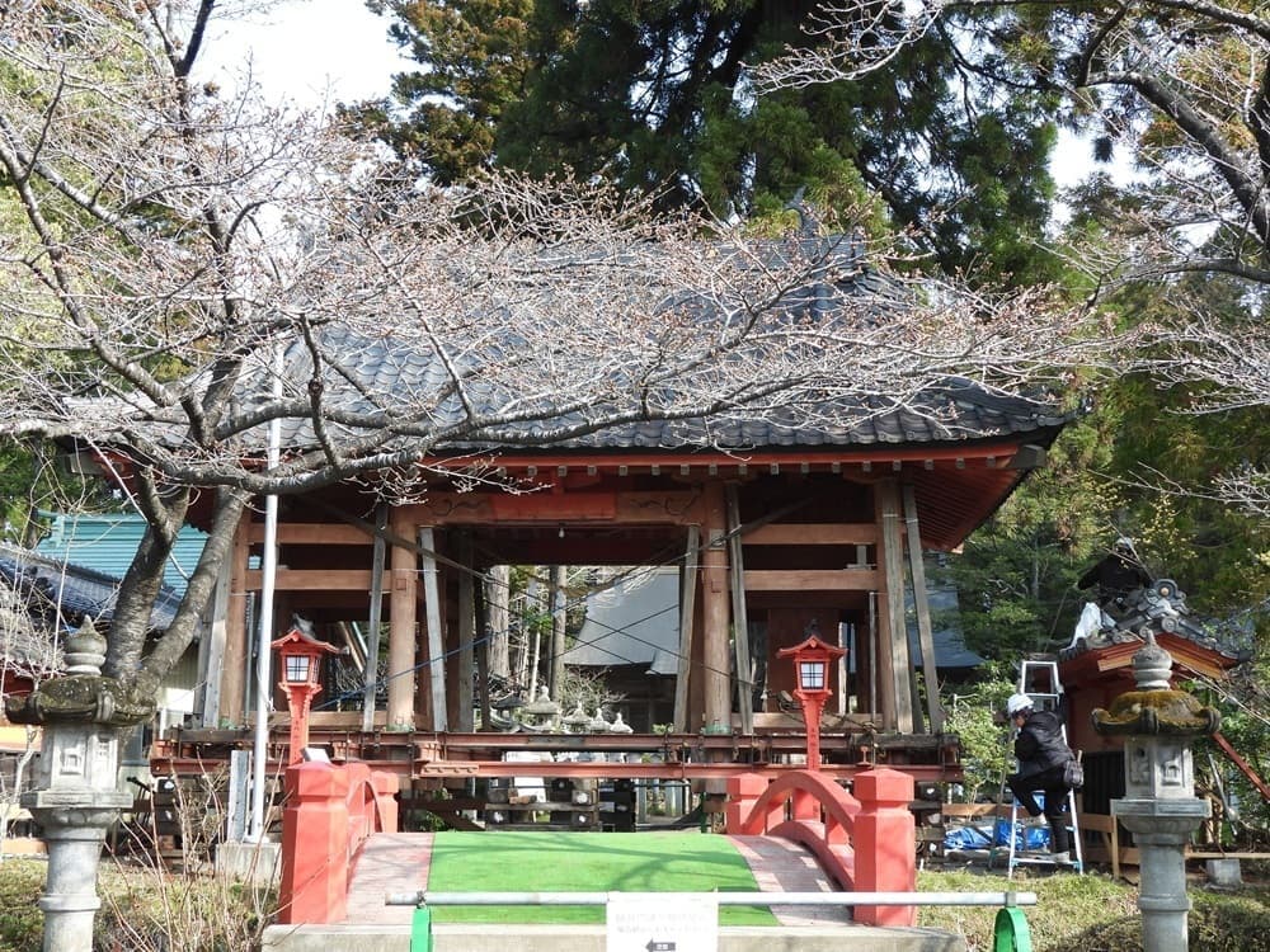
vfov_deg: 30.9
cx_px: 635
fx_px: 1724
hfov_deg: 40.4
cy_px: 476
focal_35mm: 47
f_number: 3.2
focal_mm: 8.4
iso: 100
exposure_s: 1/320
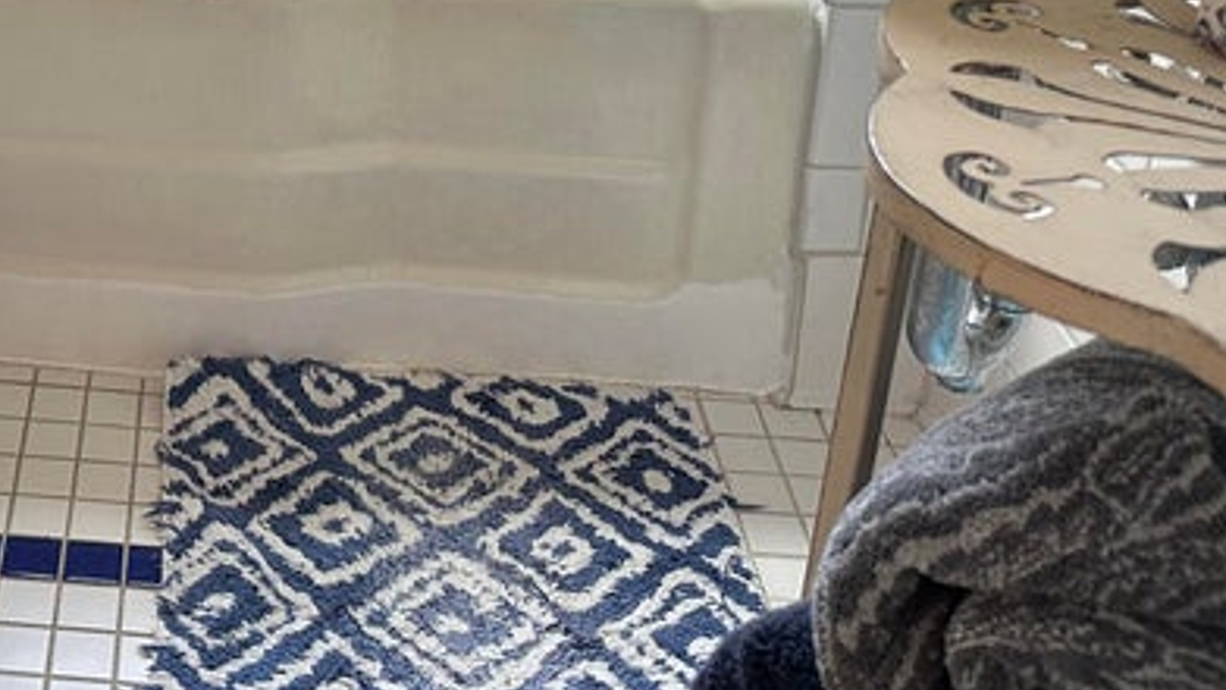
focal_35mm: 57
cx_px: -27
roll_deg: +0.8
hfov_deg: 33.2
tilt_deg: -16.6
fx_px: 1853
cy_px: -223
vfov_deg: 19.4
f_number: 1.78
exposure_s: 1/120
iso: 125
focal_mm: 6.86
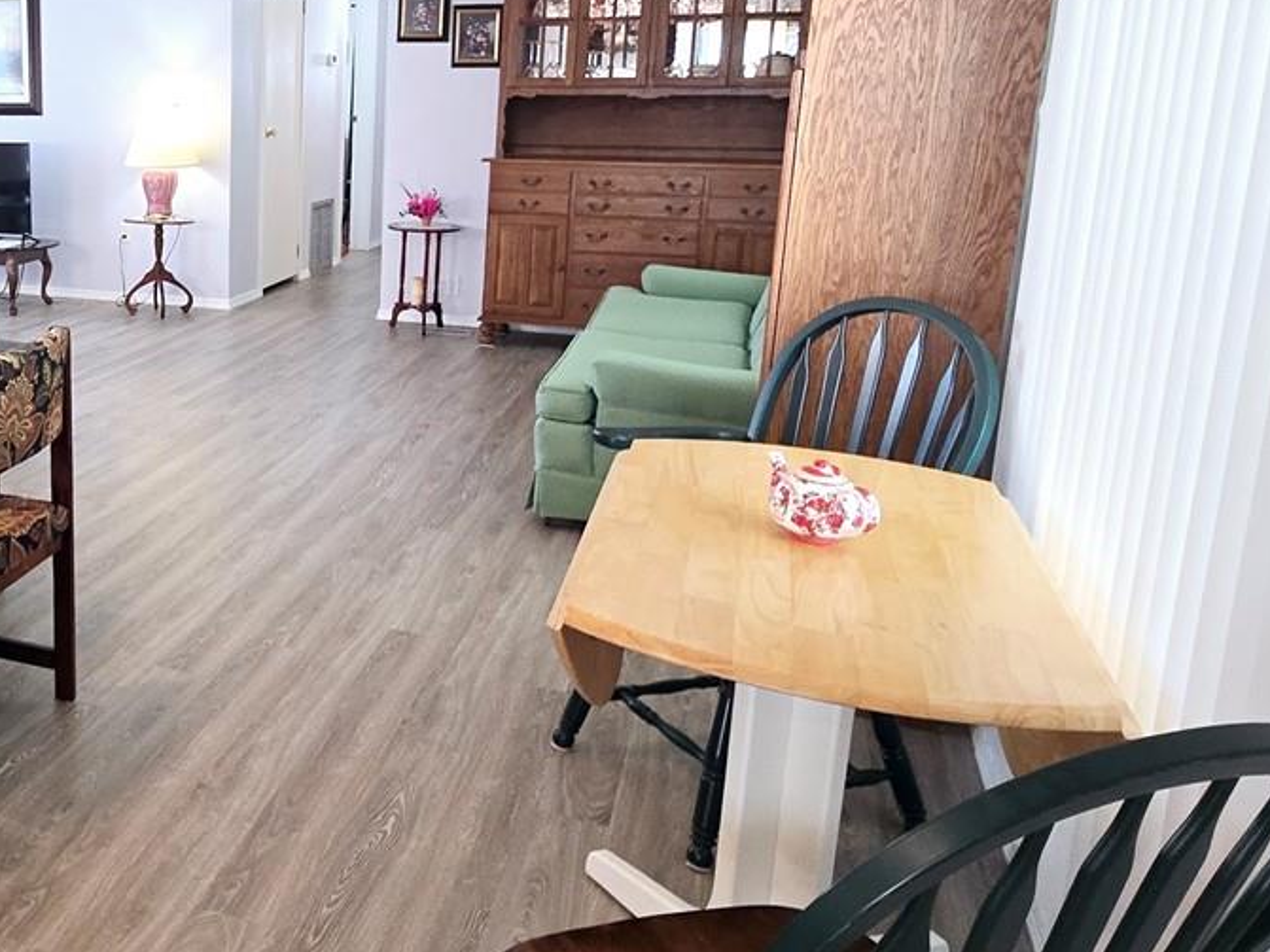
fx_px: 1137
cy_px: 335
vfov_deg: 44.9
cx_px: 142
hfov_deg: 51.9
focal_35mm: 31
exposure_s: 1/60
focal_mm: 2.2
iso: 200
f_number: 2.2
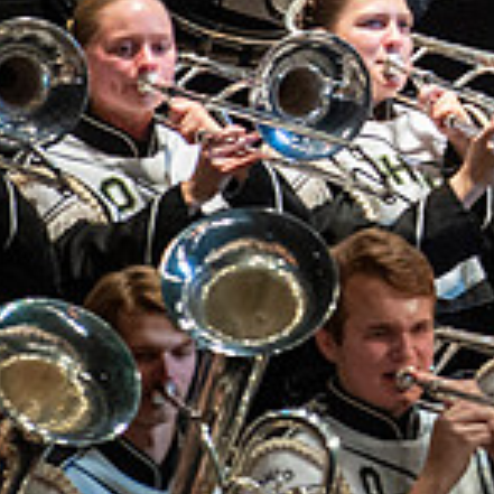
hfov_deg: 1.7
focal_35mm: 1004
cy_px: -111
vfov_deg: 1.7
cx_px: 924
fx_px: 16210
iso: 5000
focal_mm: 300
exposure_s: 1/400
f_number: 5.6
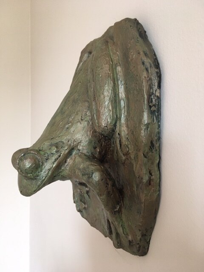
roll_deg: -0.5
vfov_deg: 61.7
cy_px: 136
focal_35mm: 29
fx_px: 228
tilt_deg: -2.4
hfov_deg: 48.2
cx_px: 102
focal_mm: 4.15
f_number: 2.2
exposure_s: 1/30
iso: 125
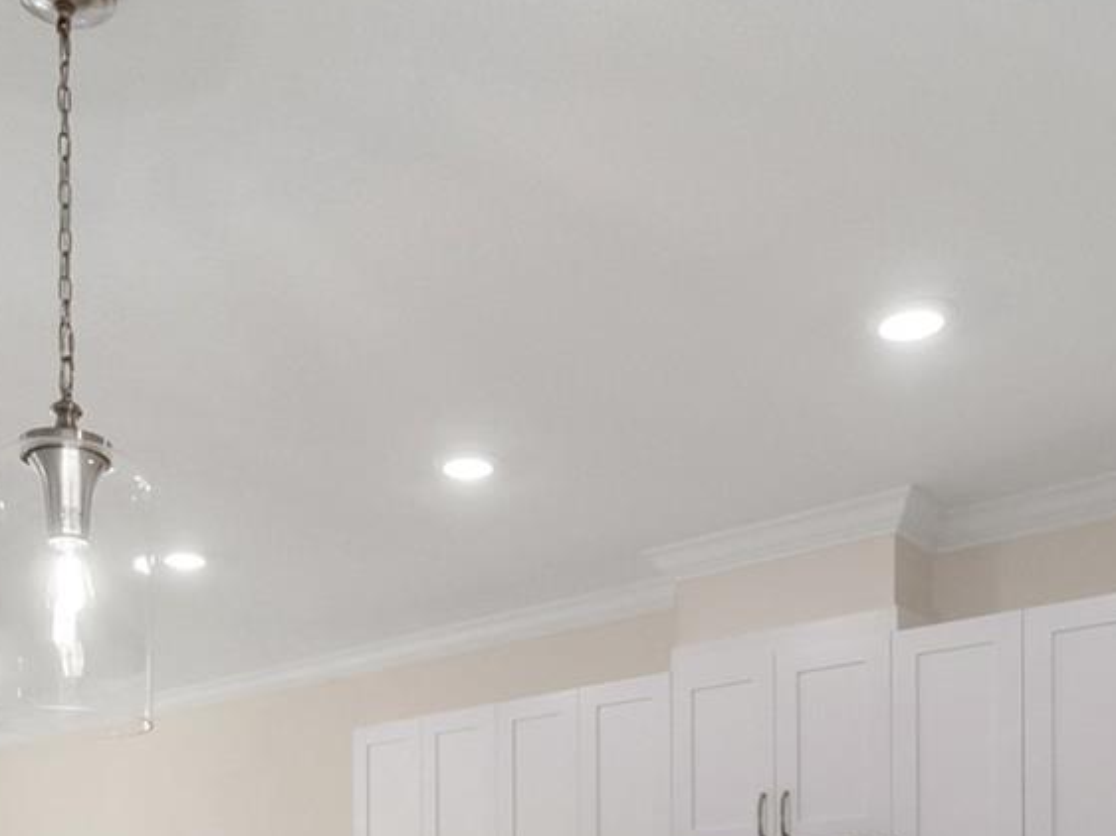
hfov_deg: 45.7
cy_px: 999
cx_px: 478
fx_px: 1322
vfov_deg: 30.1
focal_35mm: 41
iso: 1250
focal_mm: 10
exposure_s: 1/125
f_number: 6.7
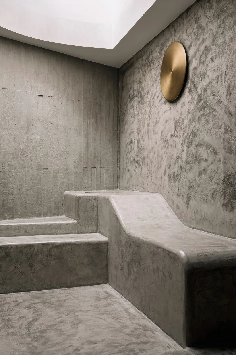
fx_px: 374
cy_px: 178
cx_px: 118
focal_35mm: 38
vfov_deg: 50.7
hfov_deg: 35.0
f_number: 8
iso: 100
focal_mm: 38
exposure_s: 1/2
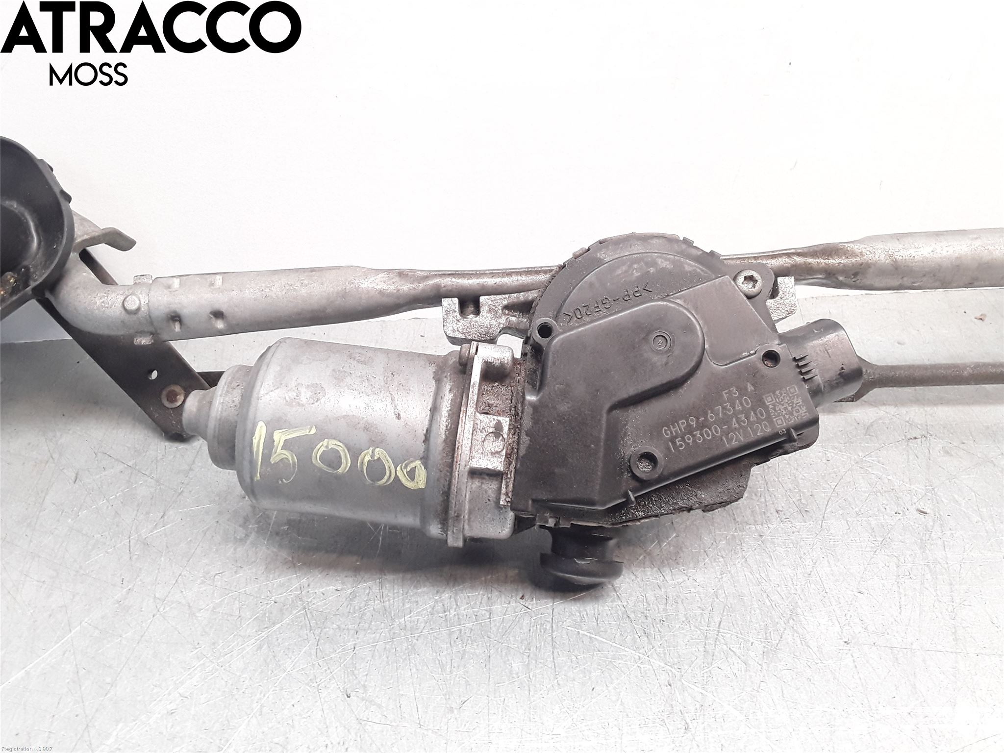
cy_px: 376
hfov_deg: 63.4
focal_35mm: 28
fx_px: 812
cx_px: 502
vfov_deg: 49.7
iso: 100
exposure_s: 1/50
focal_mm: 2.91
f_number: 1.9
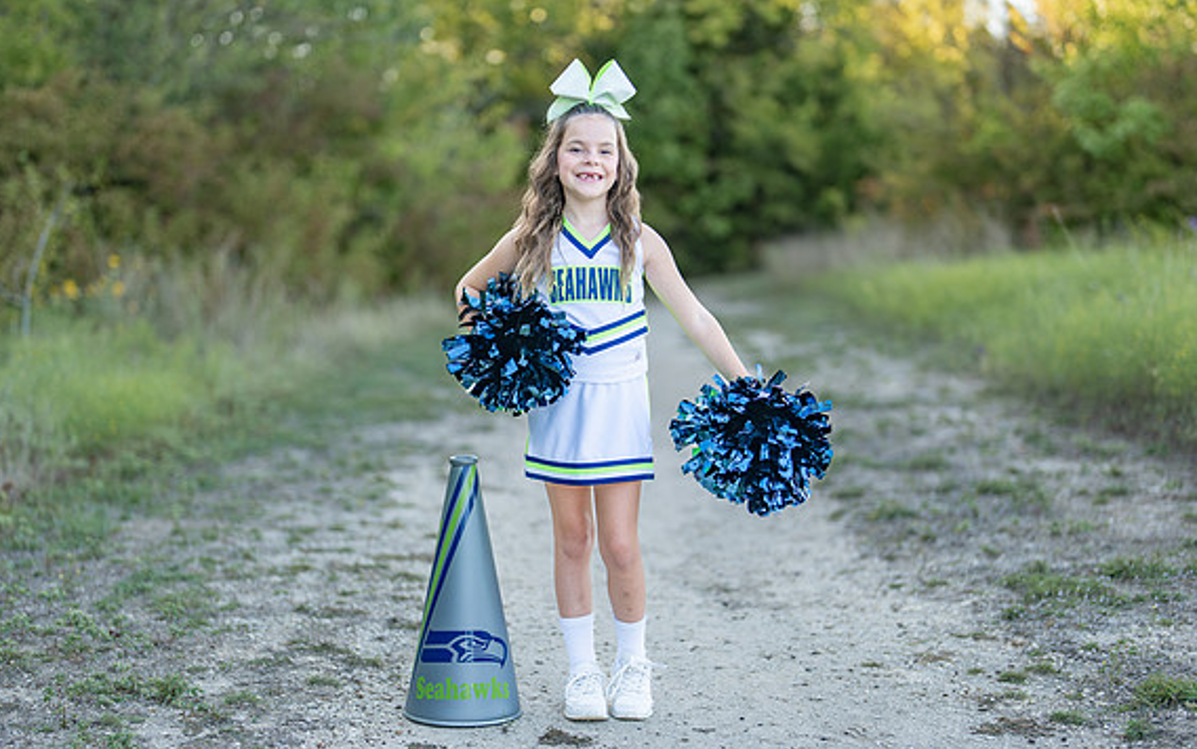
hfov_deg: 33.0
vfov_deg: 21.0
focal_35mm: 62
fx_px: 2023
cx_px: 584
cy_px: 412
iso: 100
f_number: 1.2
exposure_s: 1/800
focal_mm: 50
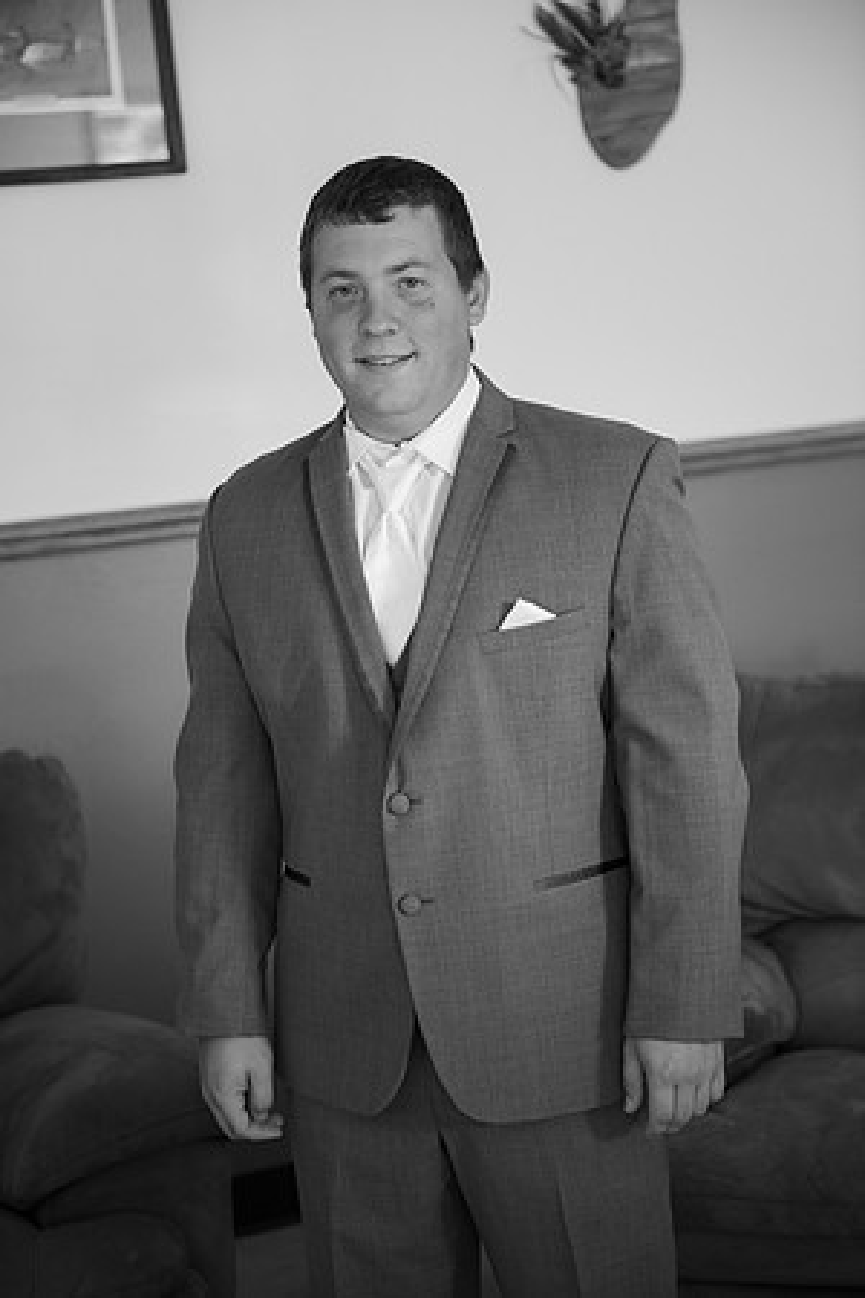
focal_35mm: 62
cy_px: 649
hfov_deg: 21.9
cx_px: 432
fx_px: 2234
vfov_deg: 32.4
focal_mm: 62
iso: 640
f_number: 2.8
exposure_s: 1/250
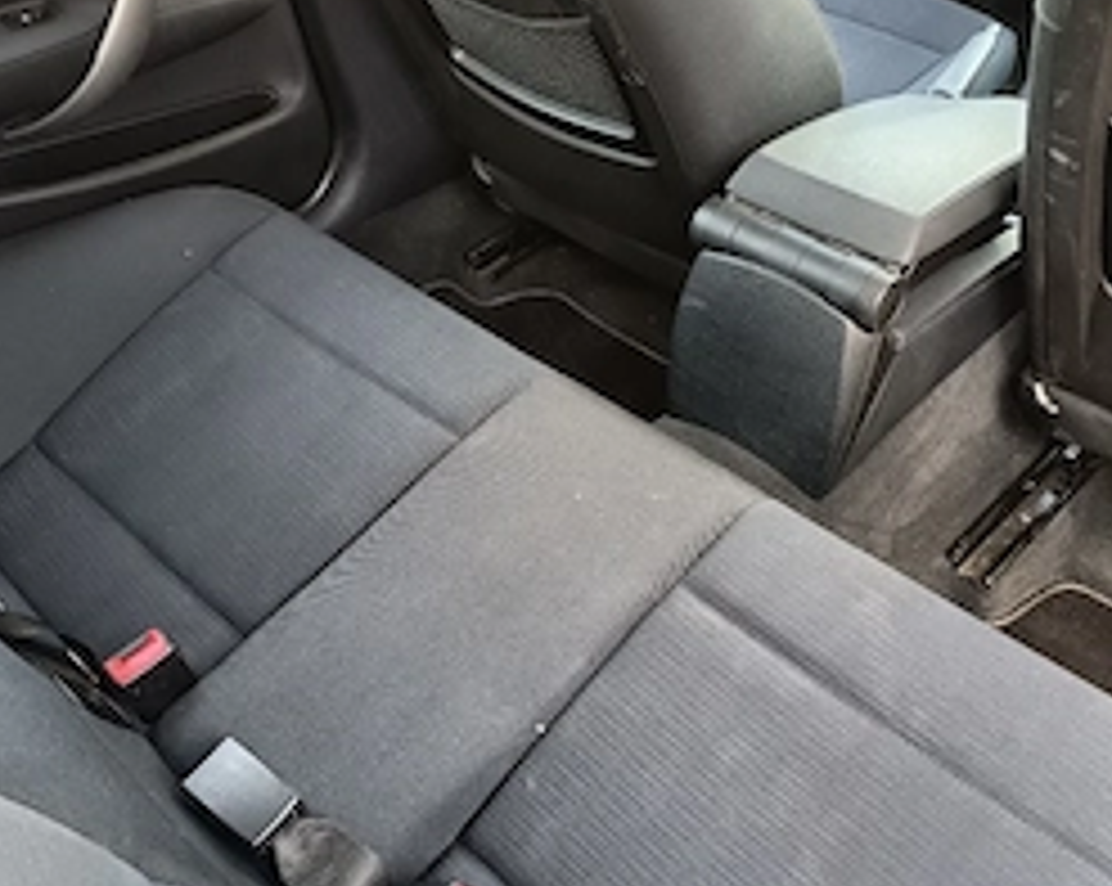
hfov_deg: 48.0
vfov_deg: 39.1
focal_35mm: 38
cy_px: 468
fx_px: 1249
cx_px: 563
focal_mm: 5.27
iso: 439
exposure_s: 1/33.3
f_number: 1.7
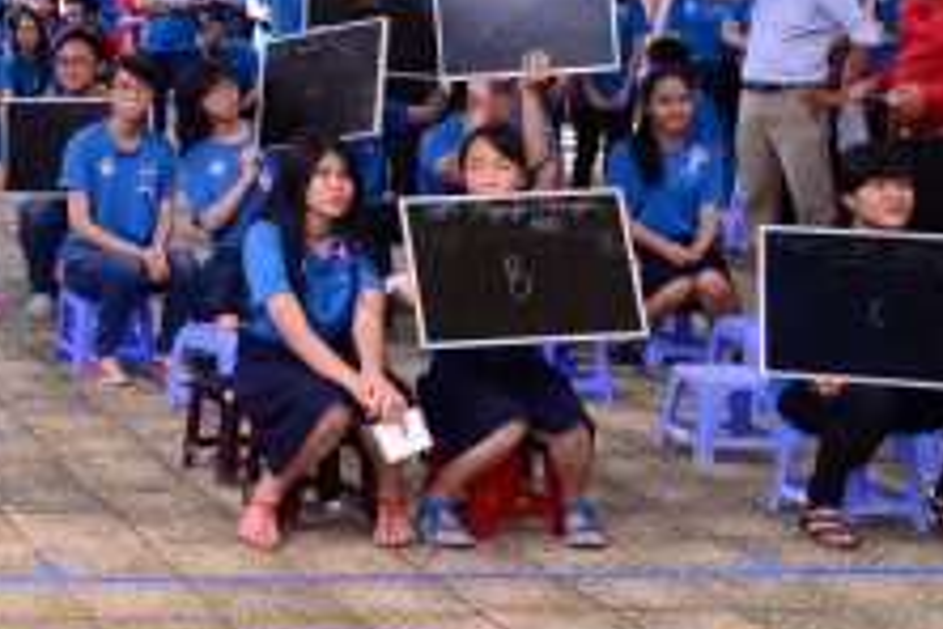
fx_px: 2357
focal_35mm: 90
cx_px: -253
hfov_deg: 20.8
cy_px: -57
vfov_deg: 14.8
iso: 500
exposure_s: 1/160
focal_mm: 30
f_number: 5.6
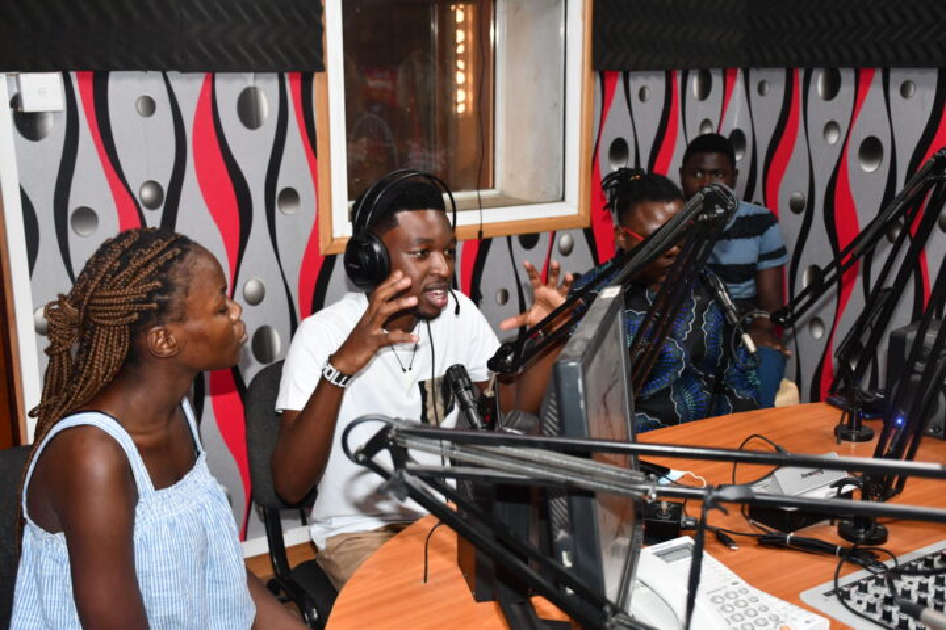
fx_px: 1051
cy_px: 315
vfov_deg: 33.4
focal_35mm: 40
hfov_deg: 48.5
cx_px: 473
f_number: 4
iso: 1600
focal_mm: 27
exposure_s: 1/60
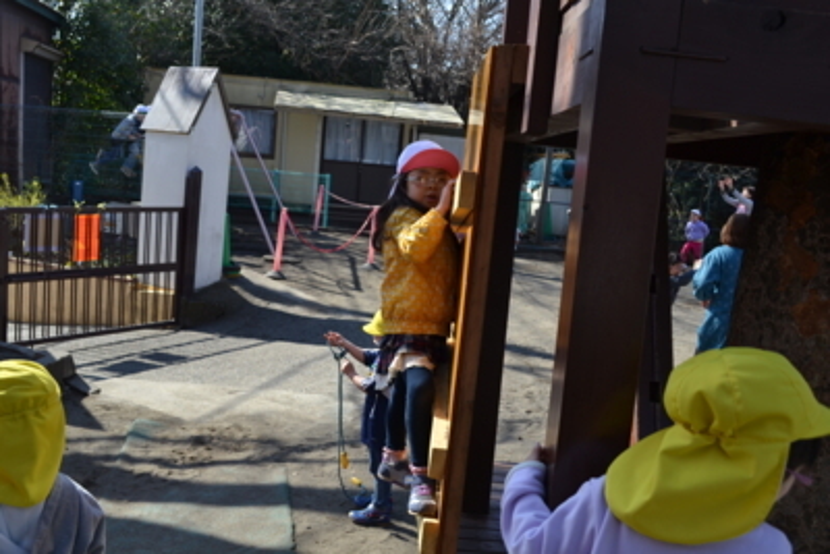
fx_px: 899
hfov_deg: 49.5
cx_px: 415
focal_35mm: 39
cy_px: 277
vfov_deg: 34.2
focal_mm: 26
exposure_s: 1/125
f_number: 5.6
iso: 100
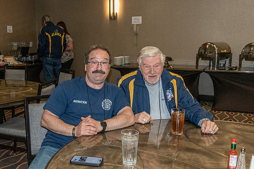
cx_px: 89
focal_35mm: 41
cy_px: 85
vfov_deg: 32.9
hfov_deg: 47.2
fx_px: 287
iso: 6400
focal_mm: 24
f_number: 6.3
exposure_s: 1/125
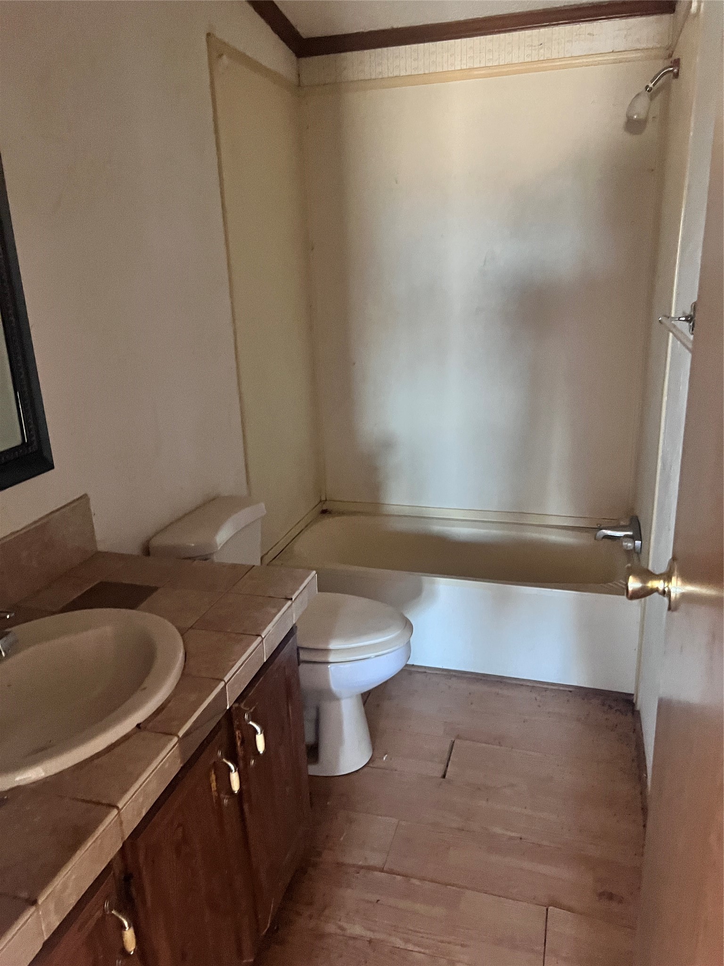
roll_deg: +1.5
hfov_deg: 53.1
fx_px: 725
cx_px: 362
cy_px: 483
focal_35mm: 26
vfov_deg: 67.3
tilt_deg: -21.5
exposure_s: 1/35
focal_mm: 5.7
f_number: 1.5
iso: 640
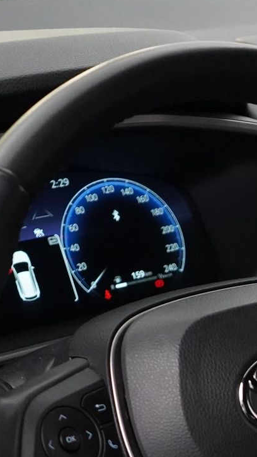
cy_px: 511
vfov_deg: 20.1
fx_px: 1224
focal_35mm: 101
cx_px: 397
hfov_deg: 11.4
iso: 6400
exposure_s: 1/160
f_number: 3.5
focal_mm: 28
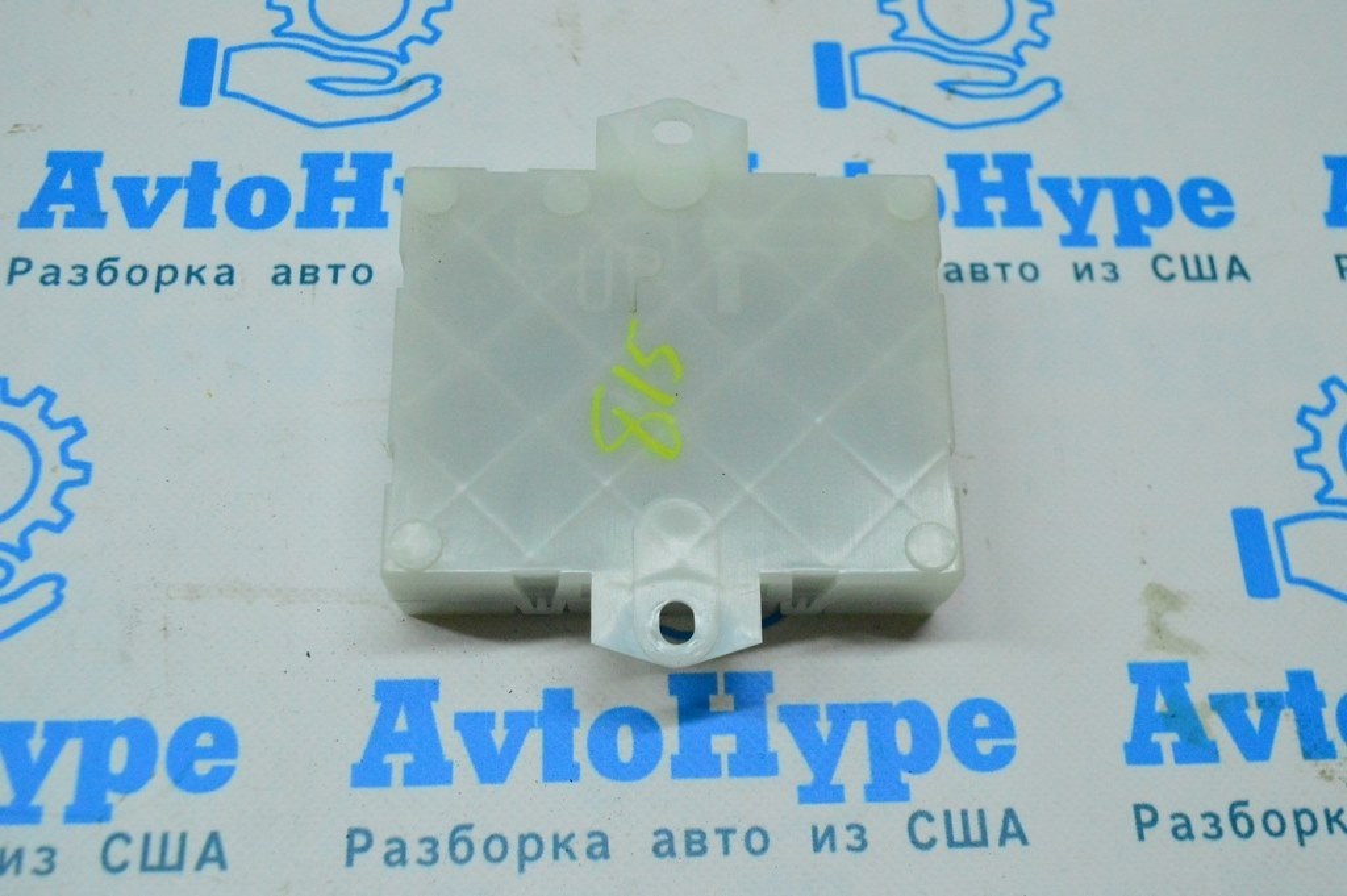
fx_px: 1458
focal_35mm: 39
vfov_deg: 34.2
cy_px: 448
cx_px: 674
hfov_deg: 49.6
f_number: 6.3
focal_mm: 26
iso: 6400
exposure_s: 1/800
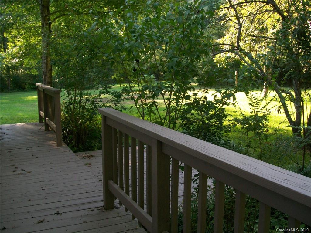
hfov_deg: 51.4
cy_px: 116
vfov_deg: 39.7
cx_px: 156
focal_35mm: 36
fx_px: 323
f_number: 2.7
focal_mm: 6
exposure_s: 1/80
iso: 64
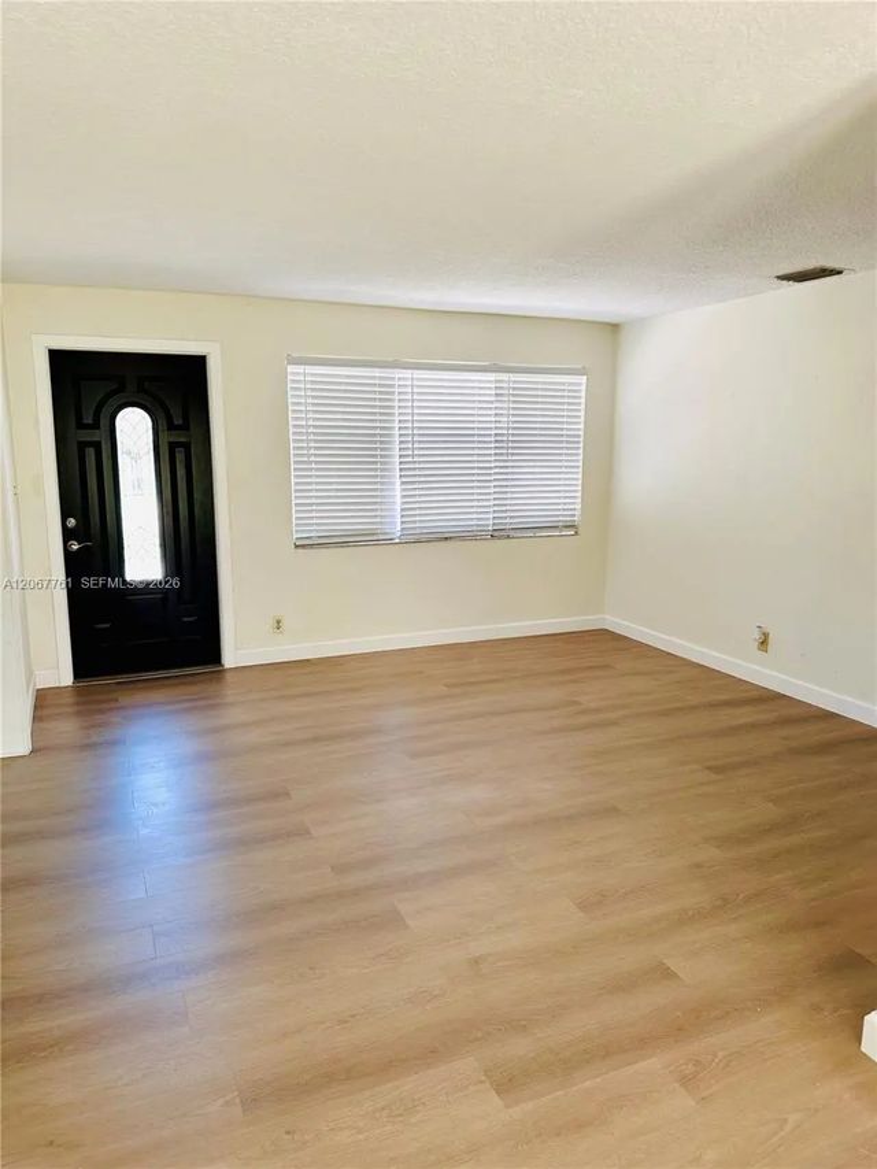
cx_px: 438
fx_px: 811
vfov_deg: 71.6
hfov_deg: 56.8
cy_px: 584
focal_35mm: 24
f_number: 1.78
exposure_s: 1/121
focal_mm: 6.86
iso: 125
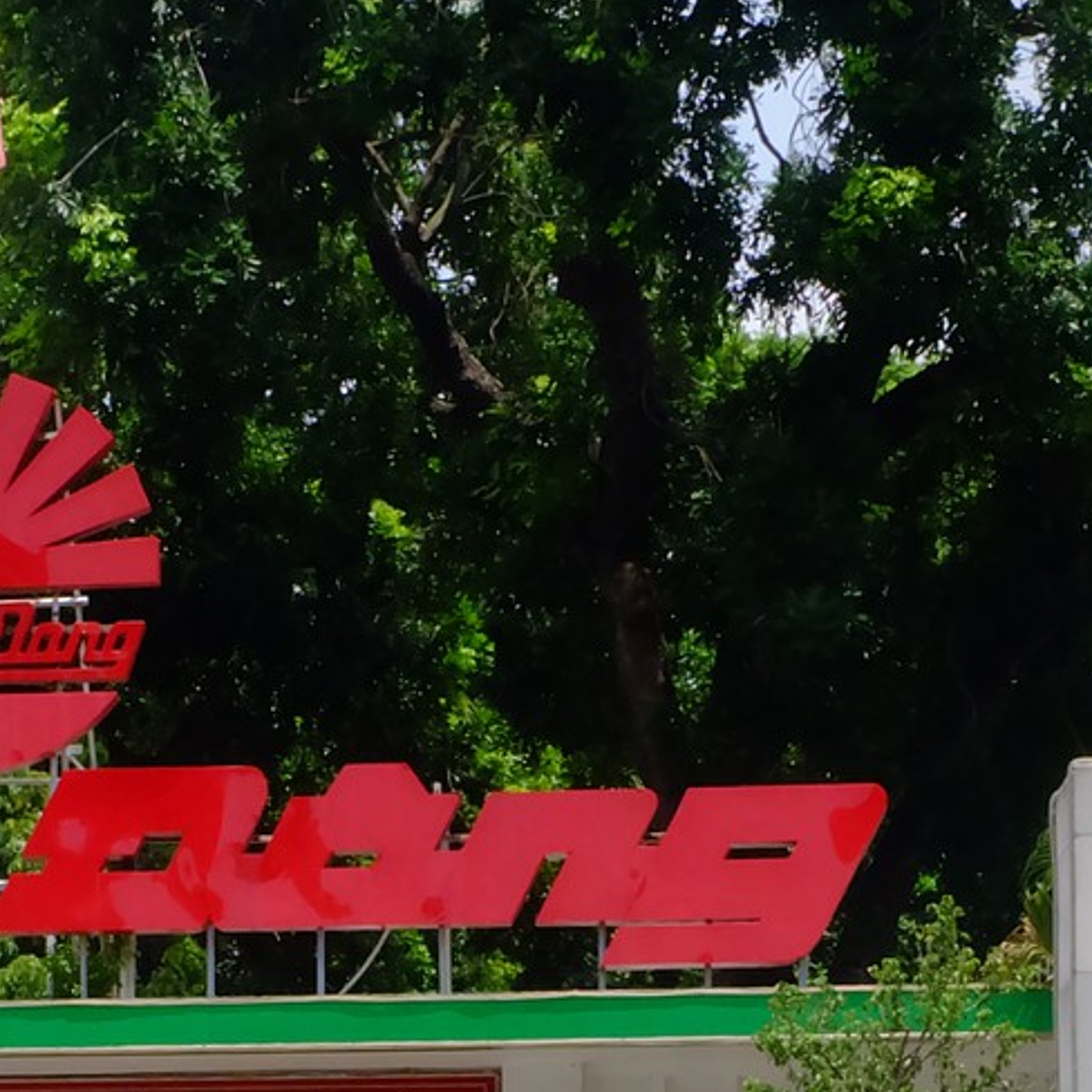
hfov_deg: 15.1
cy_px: 1272
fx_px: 4104
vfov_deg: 14.7
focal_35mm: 115
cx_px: 199
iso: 1600
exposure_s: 1/420
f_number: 20
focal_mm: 22.2
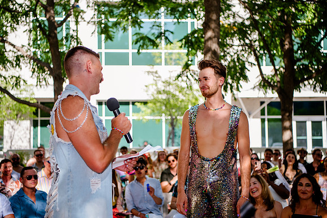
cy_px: 109
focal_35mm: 54
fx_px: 487
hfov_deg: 37.1
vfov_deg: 25.2
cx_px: 164
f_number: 3.2
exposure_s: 1/500
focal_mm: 52
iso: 200
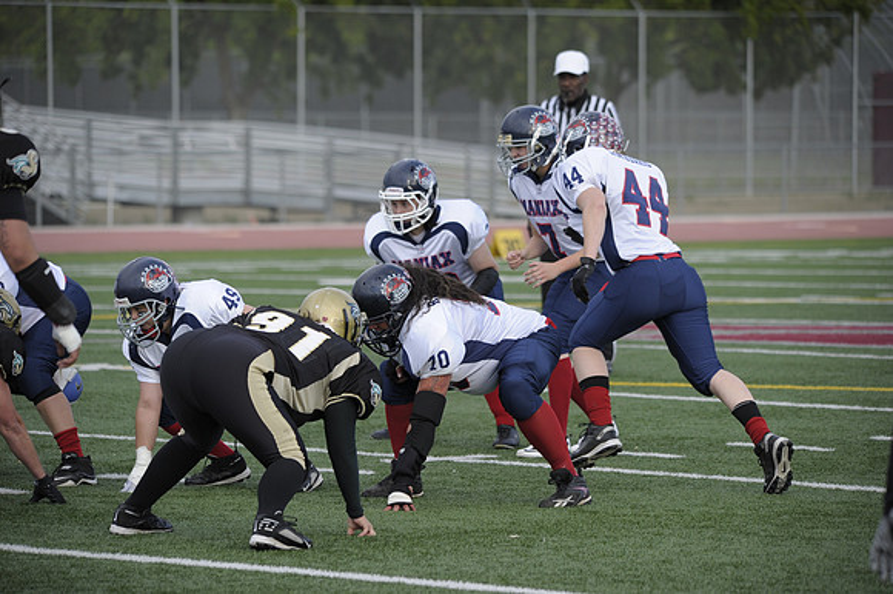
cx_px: 446
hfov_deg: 8.2
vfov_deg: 5.5
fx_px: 6198
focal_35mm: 250
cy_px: 297
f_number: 5.6
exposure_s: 1/1000
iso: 640
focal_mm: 250
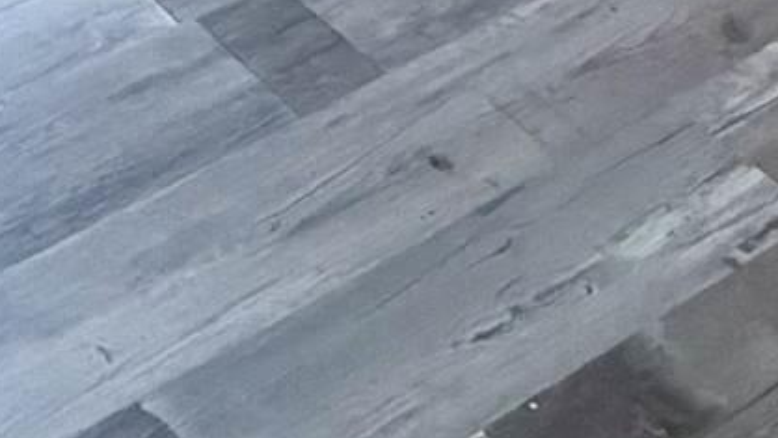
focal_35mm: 112
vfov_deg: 7.7
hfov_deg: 18.7
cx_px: 48
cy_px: -1275
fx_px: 2310
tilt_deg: -5.7
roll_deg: +1.2
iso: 320
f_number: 2.2
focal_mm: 2.22
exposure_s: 1/120
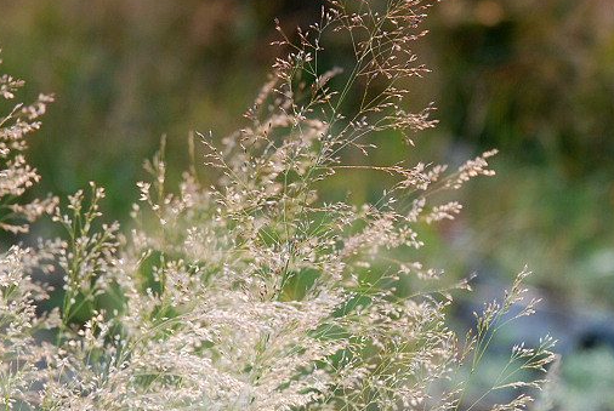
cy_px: 215
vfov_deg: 8.3
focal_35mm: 166
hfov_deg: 12.3
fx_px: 2835
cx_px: 159
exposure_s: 1/30
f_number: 6.3
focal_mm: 70
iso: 250
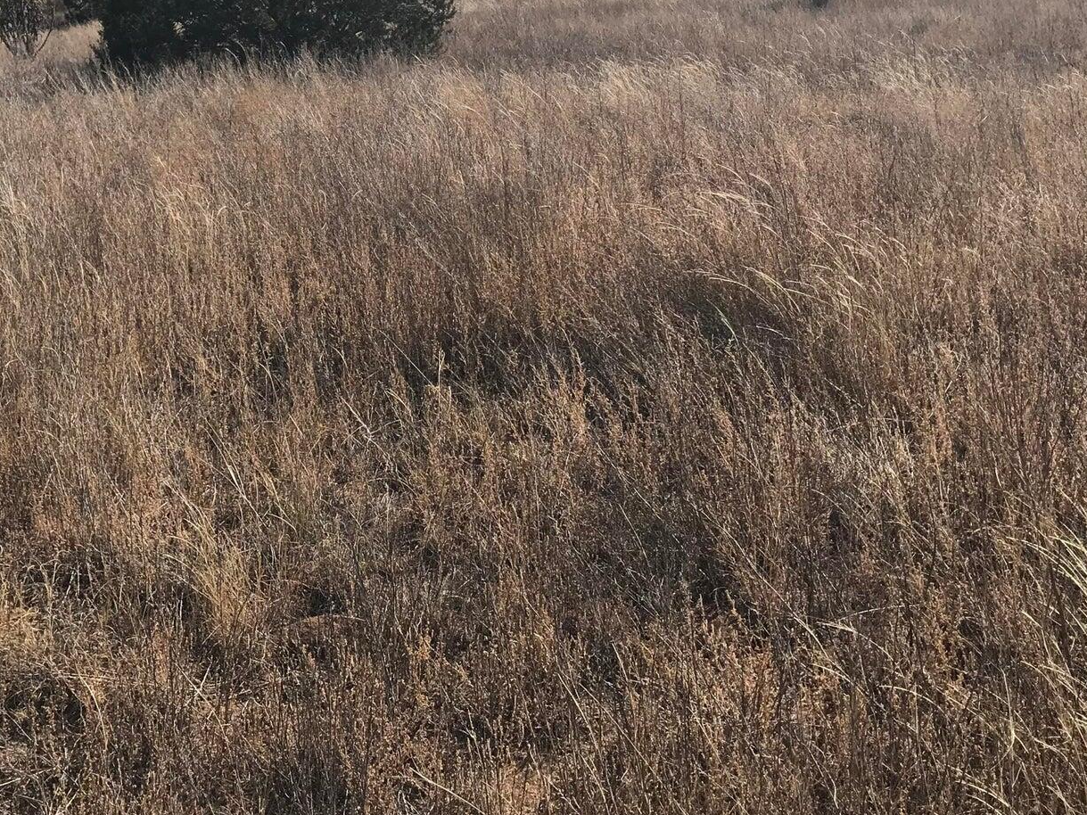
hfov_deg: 38.5
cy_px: 296
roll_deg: +3.3
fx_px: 1539
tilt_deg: -13.7
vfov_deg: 29.5
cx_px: 379
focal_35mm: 49
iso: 20
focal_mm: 3.99
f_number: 1.8
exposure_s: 1/3096
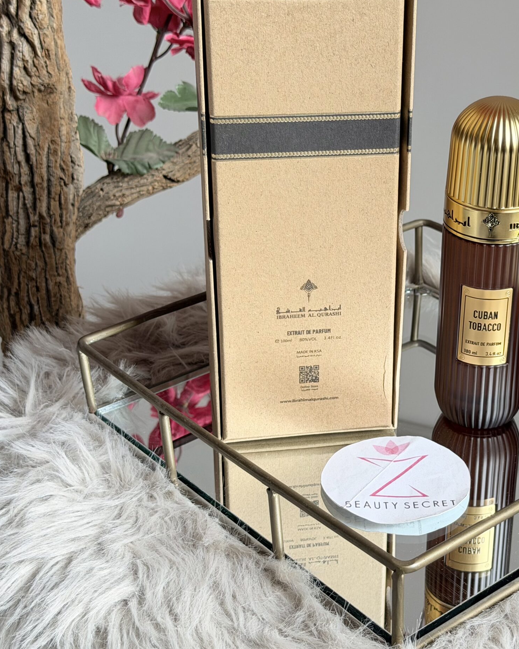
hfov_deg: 23.2
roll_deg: -1.0
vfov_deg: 29.1
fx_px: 1248
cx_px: 398
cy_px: 325
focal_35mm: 65
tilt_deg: -29.3
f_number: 1.78
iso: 50
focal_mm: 6.76
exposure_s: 1/121
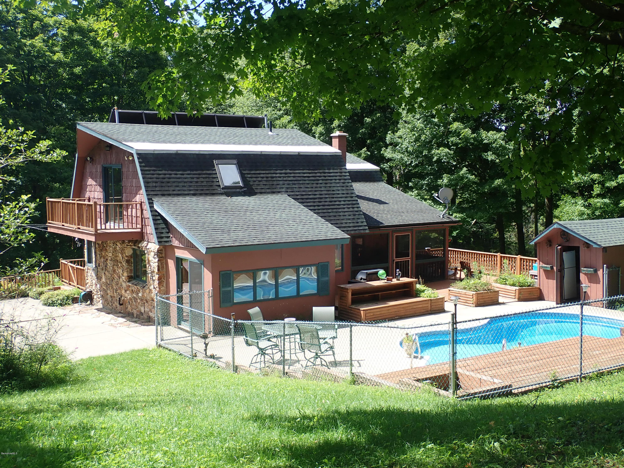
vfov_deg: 36.0
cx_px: 312
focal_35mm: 40
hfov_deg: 46.8
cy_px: 234
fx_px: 721
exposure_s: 1/250
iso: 100
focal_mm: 7.34
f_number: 4
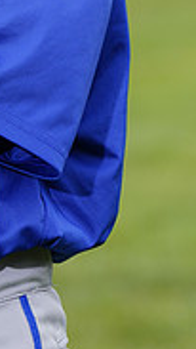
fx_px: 5310
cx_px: -68
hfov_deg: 2.1
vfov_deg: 3.7
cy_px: -172
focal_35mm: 575
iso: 100
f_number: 6.3
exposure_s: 1/250
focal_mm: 173
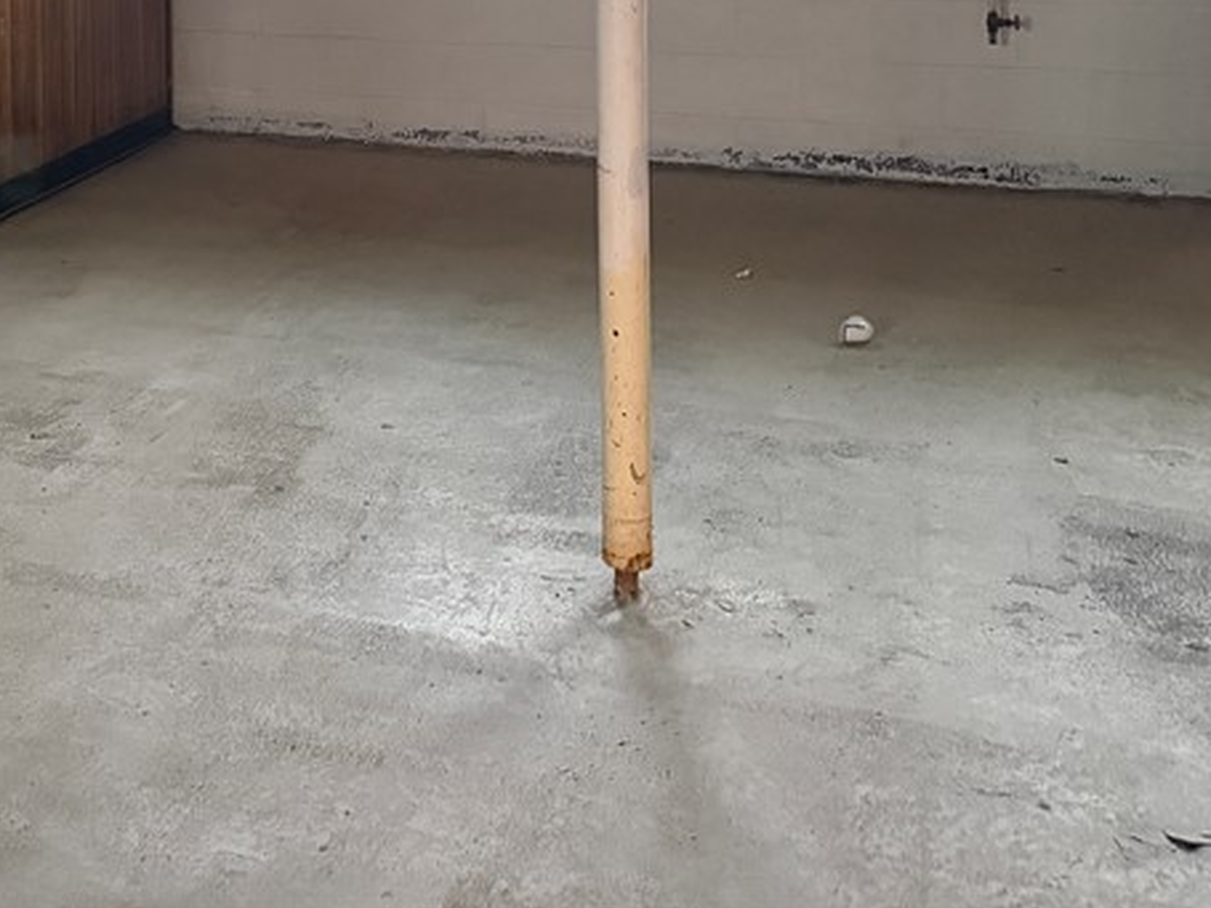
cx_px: 19
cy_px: -109
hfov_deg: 32.8
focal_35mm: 54
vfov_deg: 25.0
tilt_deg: -4.4
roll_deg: +1.8
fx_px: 1889
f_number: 1.78
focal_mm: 6.76
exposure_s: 1/40
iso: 1000
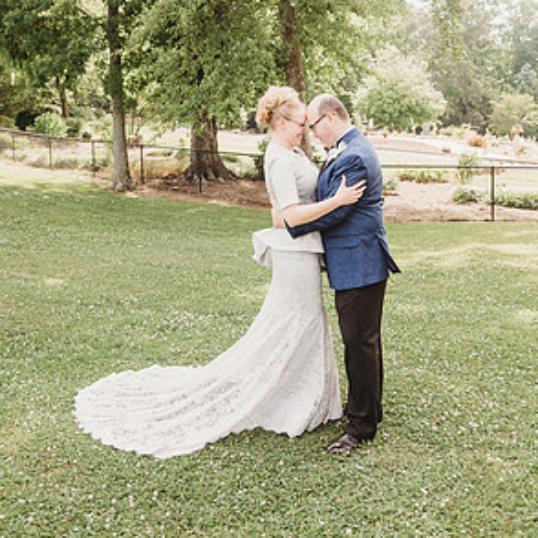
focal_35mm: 39
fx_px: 686
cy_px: 134
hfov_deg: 42.8
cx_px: 269
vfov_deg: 41.6
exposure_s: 1/320
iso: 200
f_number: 4
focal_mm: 30
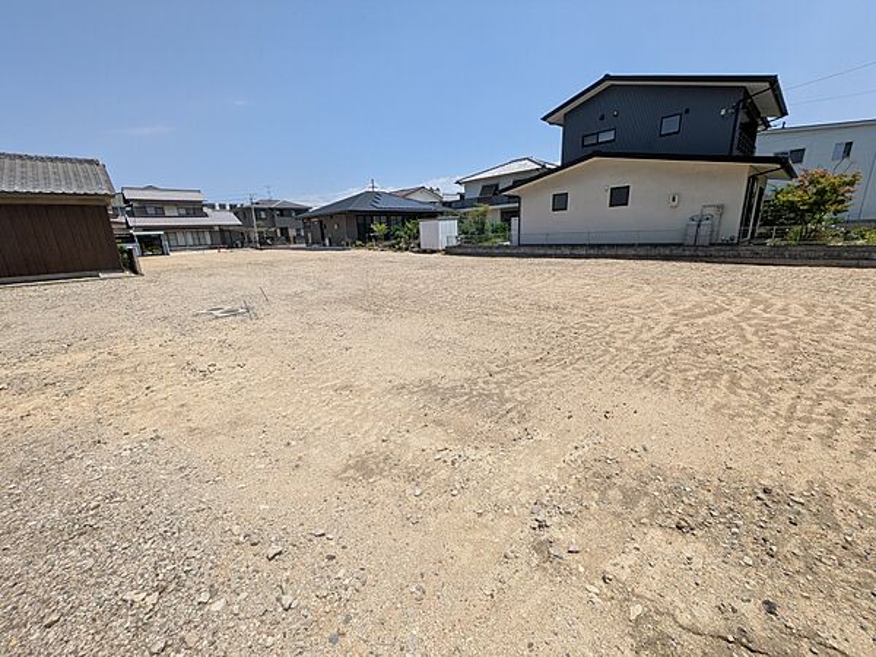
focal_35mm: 14
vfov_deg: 85.7
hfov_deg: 102.1
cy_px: 328
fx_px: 354
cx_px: 438
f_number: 2.2
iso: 67
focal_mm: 1.83
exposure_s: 1/2347
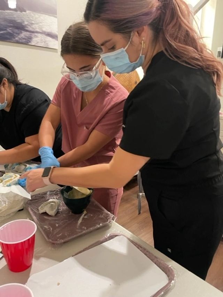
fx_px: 223
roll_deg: -2.5
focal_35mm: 26
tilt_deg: -16.3
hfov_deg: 53.1
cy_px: 148
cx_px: 112
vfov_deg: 67.3
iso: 500
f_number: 1.6
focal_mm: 5.1
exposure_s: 1/30
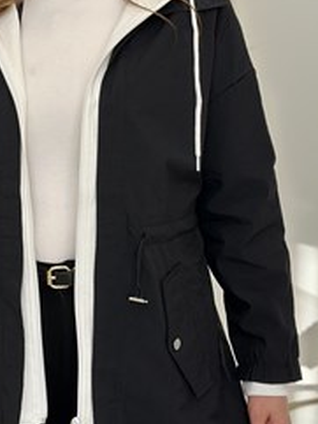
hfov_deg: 13.9
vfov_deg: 18.5
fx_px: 1297
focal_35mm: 106
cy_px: 147
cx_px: 70
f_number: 1.78
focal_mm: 6.86
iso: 80
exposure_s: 1/310
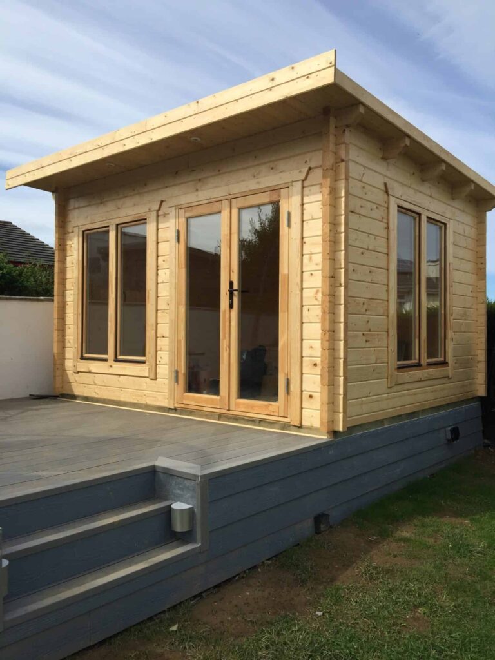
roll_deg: -0.7
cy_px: 330
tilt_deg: +0.8
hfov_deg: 48.2
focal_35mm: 29
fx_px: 553
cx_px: 248
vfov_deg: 61.7
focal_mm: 4.15
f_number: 2.2
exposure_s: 1/2475
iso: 32
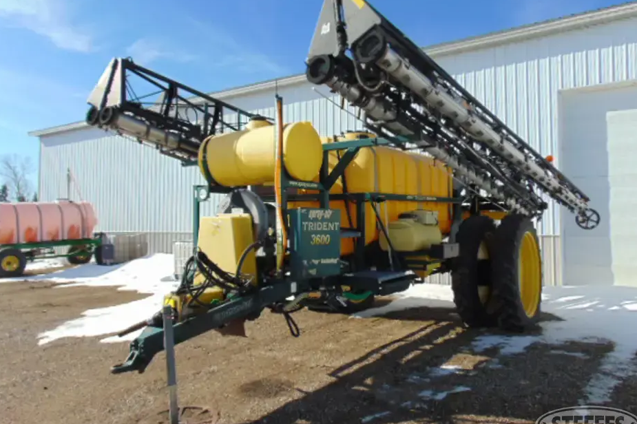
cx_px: 326
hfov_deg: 67.4
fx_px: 478
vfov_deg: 47.9
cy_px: 205
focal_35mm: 27
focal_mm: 4.5
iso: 80
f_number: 7.7
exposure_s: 1/250
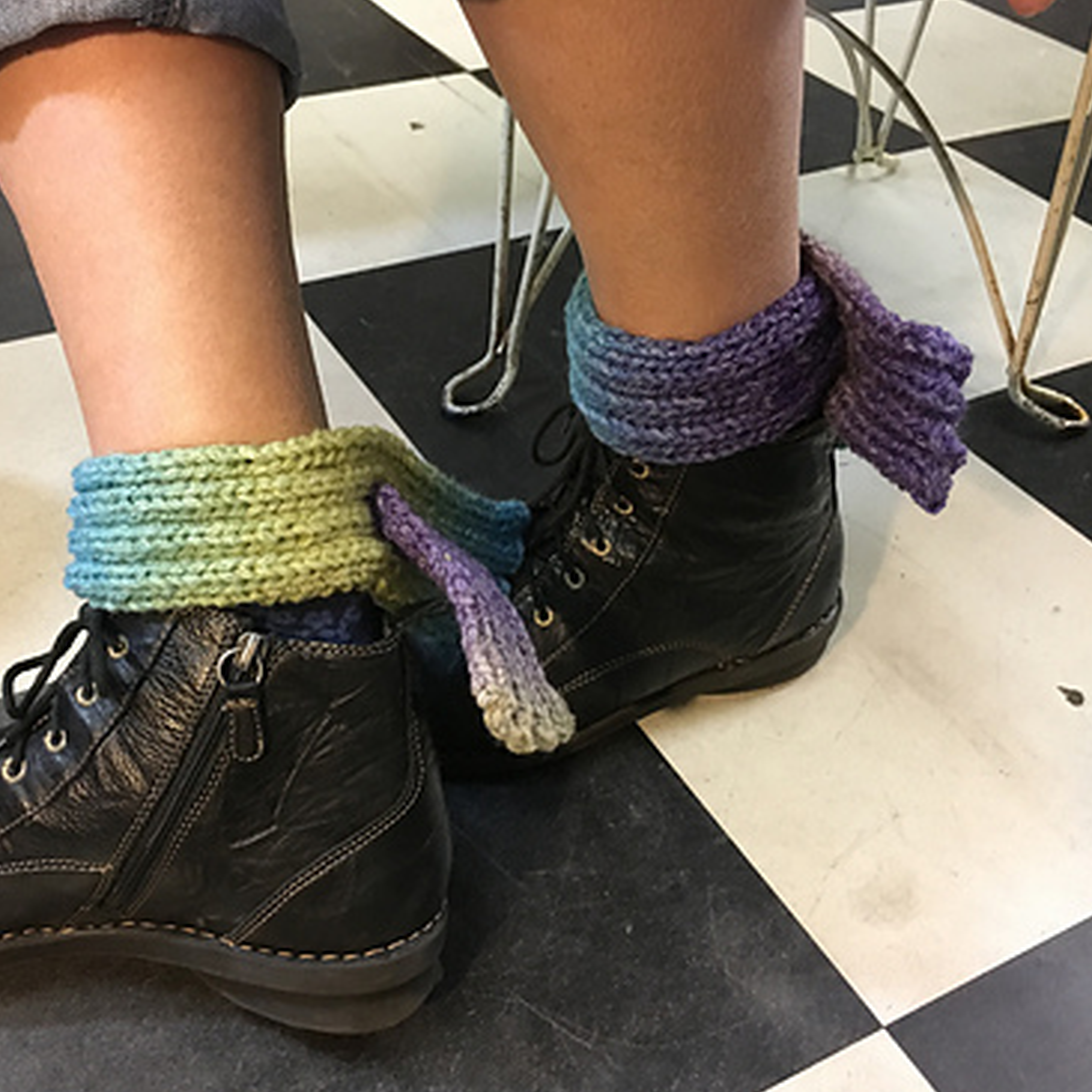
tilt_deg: -40.7
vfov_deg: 47.2
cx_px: 454
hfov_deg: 47.0
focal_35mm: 35
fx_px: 1249
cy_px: 550
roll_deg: -2.9
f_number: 2.2
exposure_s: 1/15
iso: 250
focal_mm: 4.15
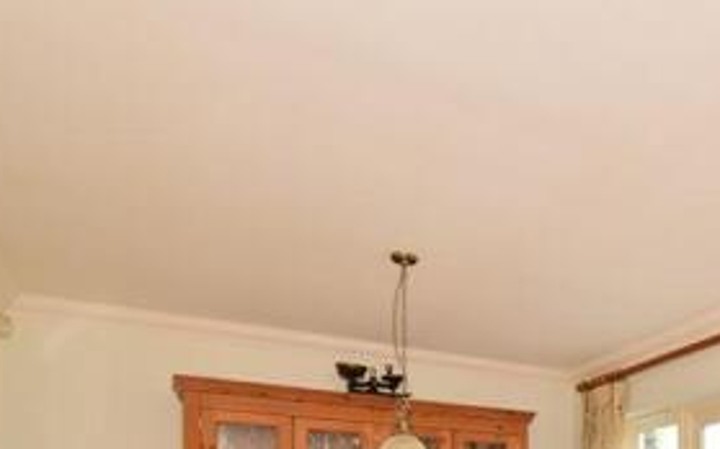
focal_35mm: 36
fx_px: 706
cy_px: 543
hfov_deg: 47.0
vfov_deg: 30.0
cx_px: 684
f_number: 5
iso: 200
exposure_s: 1/40
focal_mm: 10
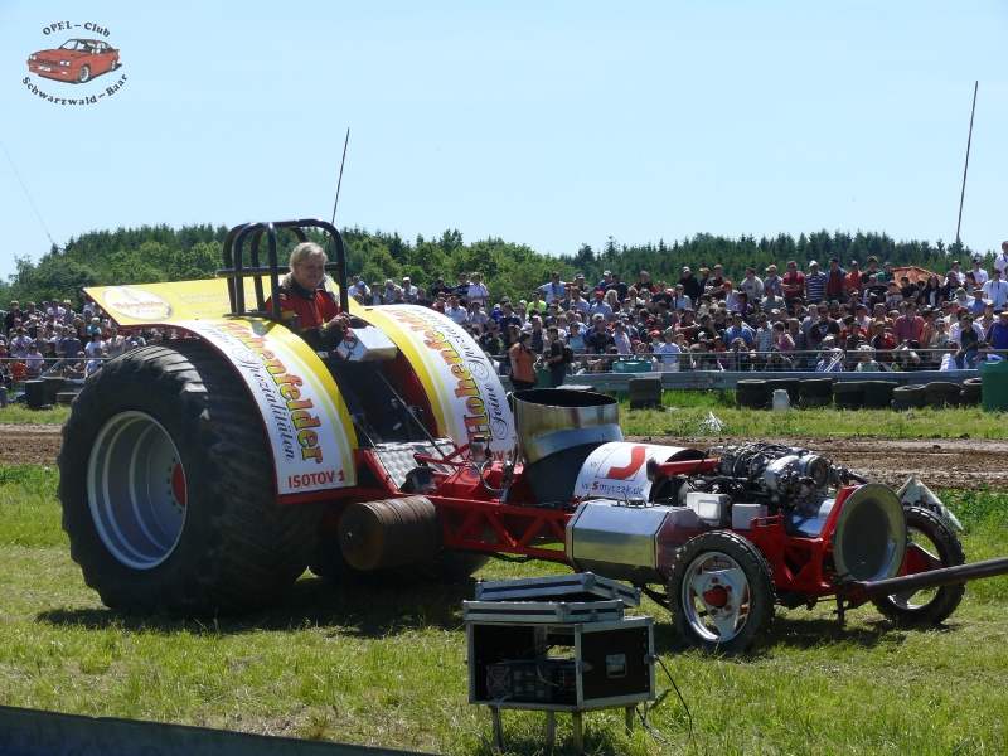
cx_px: 504
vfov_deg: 13.6
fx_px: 3174
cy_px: 378
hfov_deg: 18.0
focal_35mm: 109
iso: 100
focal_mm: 23
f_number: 5.6
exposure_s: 1/500
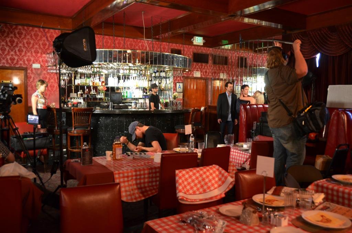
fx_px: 322
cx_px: 176
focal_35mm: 33
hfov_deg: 57.3
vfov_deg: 39.8
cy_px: 116
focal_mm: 22
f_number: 3.8
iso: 1600
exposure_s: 1/20
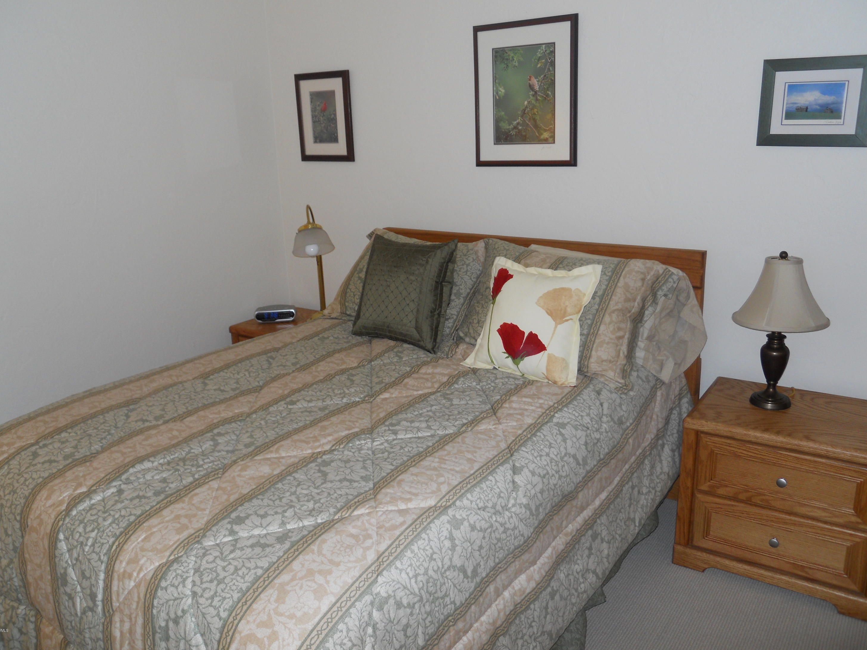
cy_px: 315
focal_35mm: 29
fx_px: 726
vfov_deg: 48.2
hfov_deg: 61.7
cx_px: 429
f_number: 2.7
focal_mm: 5
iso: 100
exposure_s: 1/25
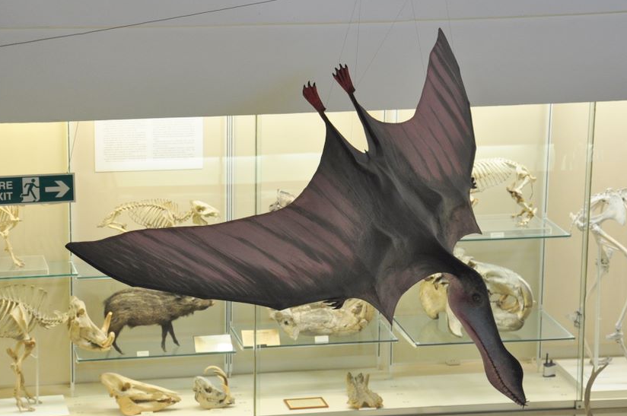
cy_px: 238
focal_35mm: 123
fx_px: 2139
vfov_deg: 11.1
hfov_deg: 16.7
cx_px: 256
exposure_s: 1/30
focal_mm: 66
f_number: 7.1
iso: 720
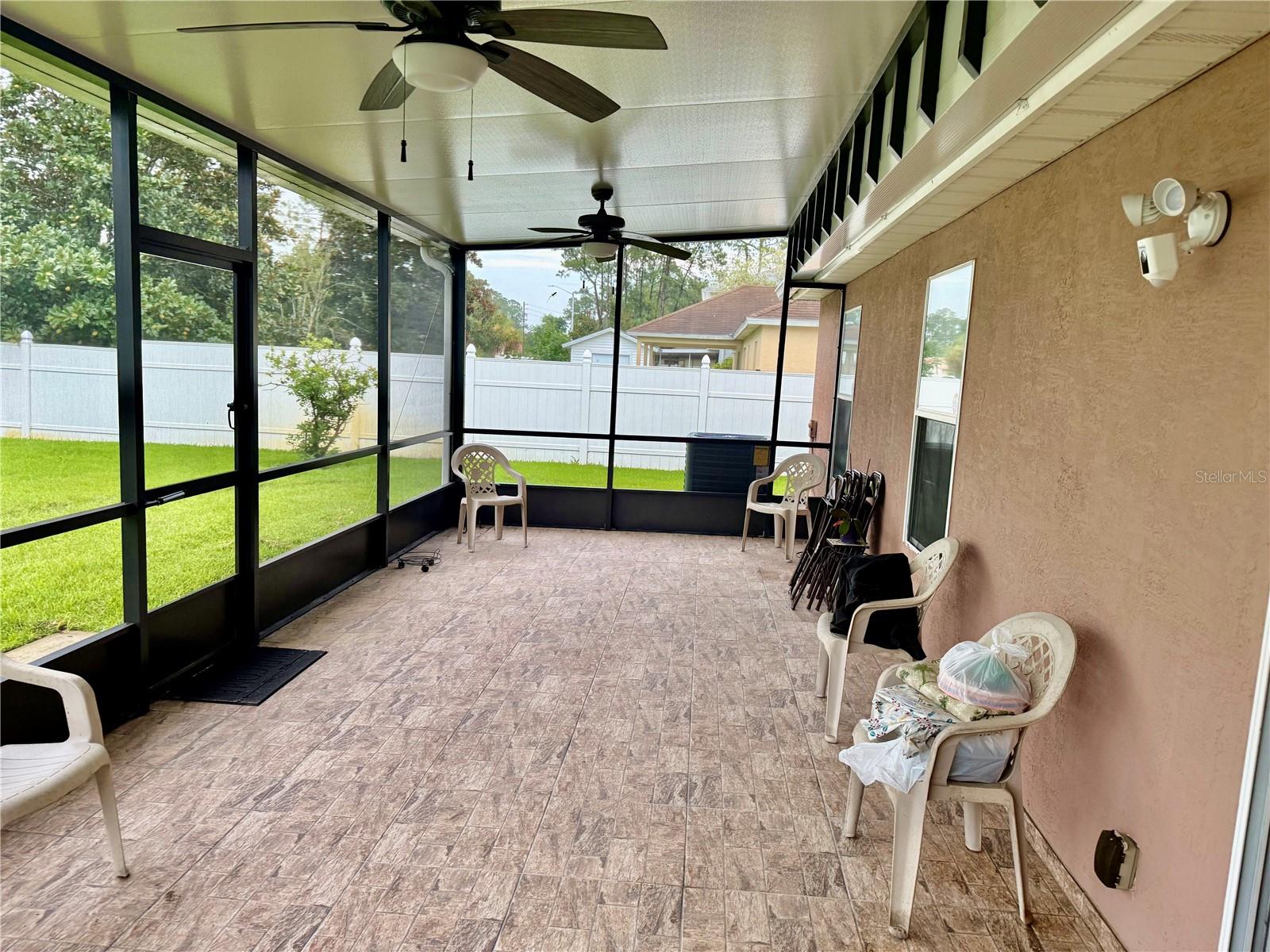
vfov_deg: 56.8
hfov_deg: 71.6
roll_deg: -2.7
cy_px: 476
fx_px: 881
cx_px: 635
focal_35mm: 24
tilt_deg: -7.5
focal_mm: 6.76
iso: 160
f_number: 1.78
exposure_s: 1/120
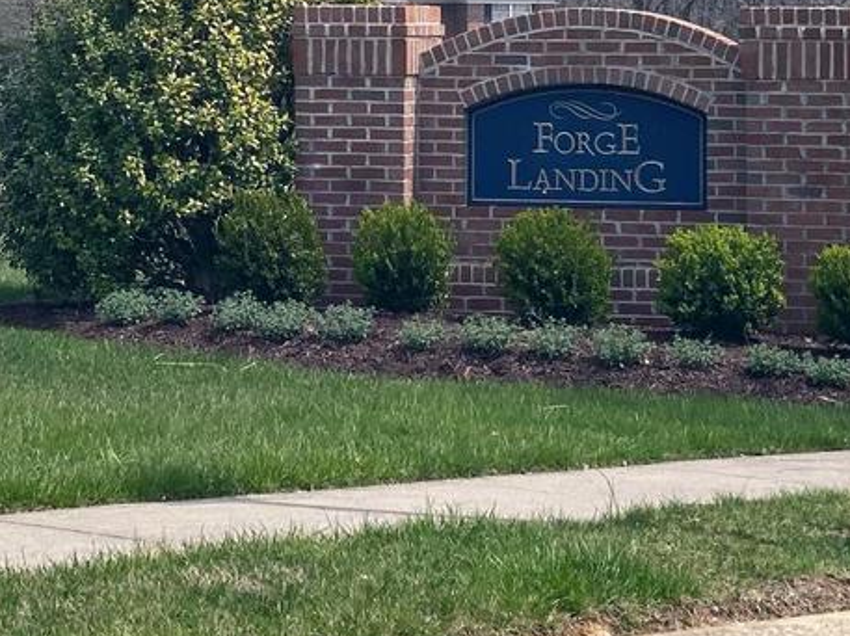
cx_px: 324
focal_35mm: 164
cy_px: -154
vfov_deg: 8.9
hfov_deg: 12.1
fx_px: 4024
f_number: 2
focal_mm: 6
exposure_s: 1/2398
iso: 20
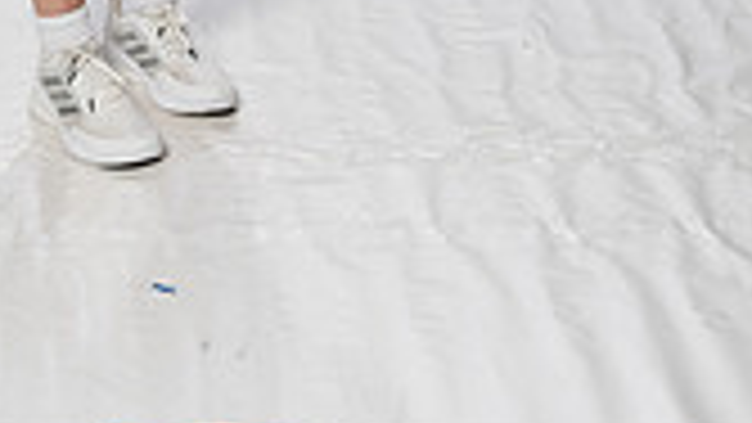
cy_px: -554
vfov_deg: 8.4
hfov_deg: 16.0
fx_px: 2652
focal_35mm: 133
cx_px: 149
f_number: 8
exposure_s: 1/250
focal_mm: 47
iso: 640
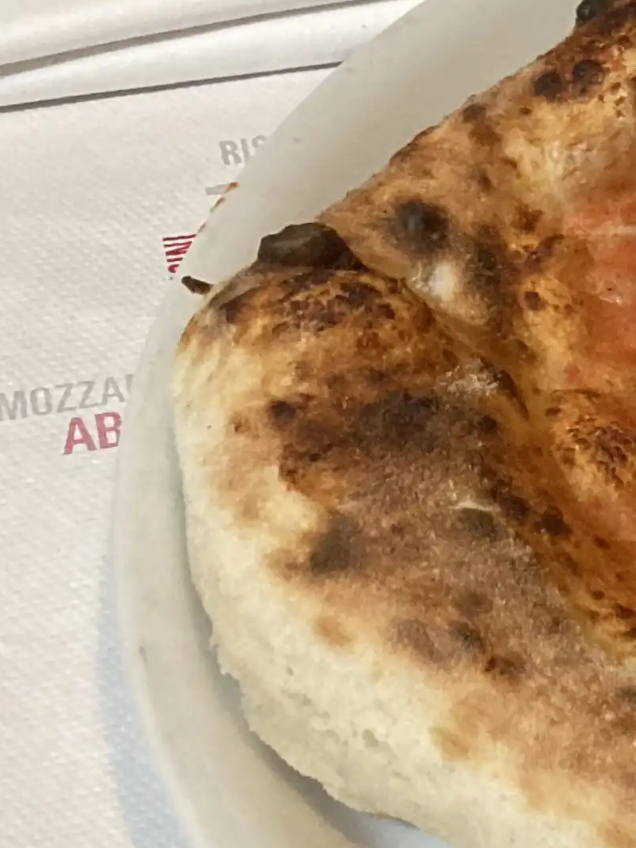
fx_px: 2596
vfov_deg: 18.5
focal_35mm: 106
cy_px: 328
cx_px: 1527
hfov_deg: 11.5
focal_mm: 3.99
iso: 320
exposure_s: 1/50
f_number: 1.8
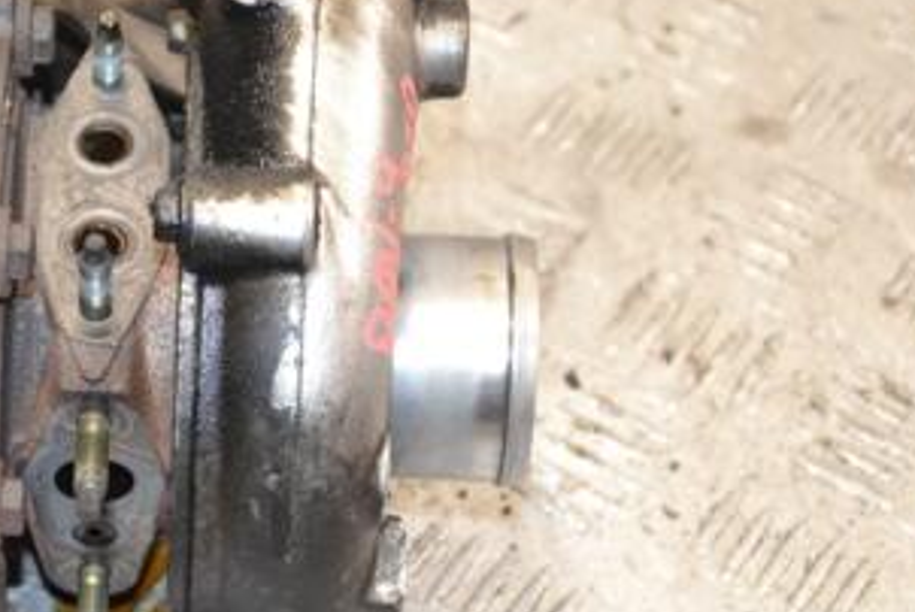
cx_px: 73
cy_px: 273
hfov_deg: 15.1
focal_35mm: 134
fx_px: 3409
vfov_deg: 10.3
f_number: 4.8
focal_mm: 45
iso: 800
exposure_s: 1/80
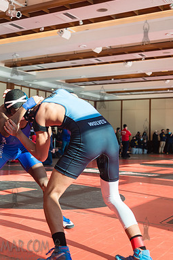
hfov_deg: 24.7
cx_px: 14
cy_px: 130
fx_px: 382
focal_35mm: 53
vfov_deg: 37.5
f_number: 3.5
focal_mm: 35
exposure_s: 1/400
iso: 400
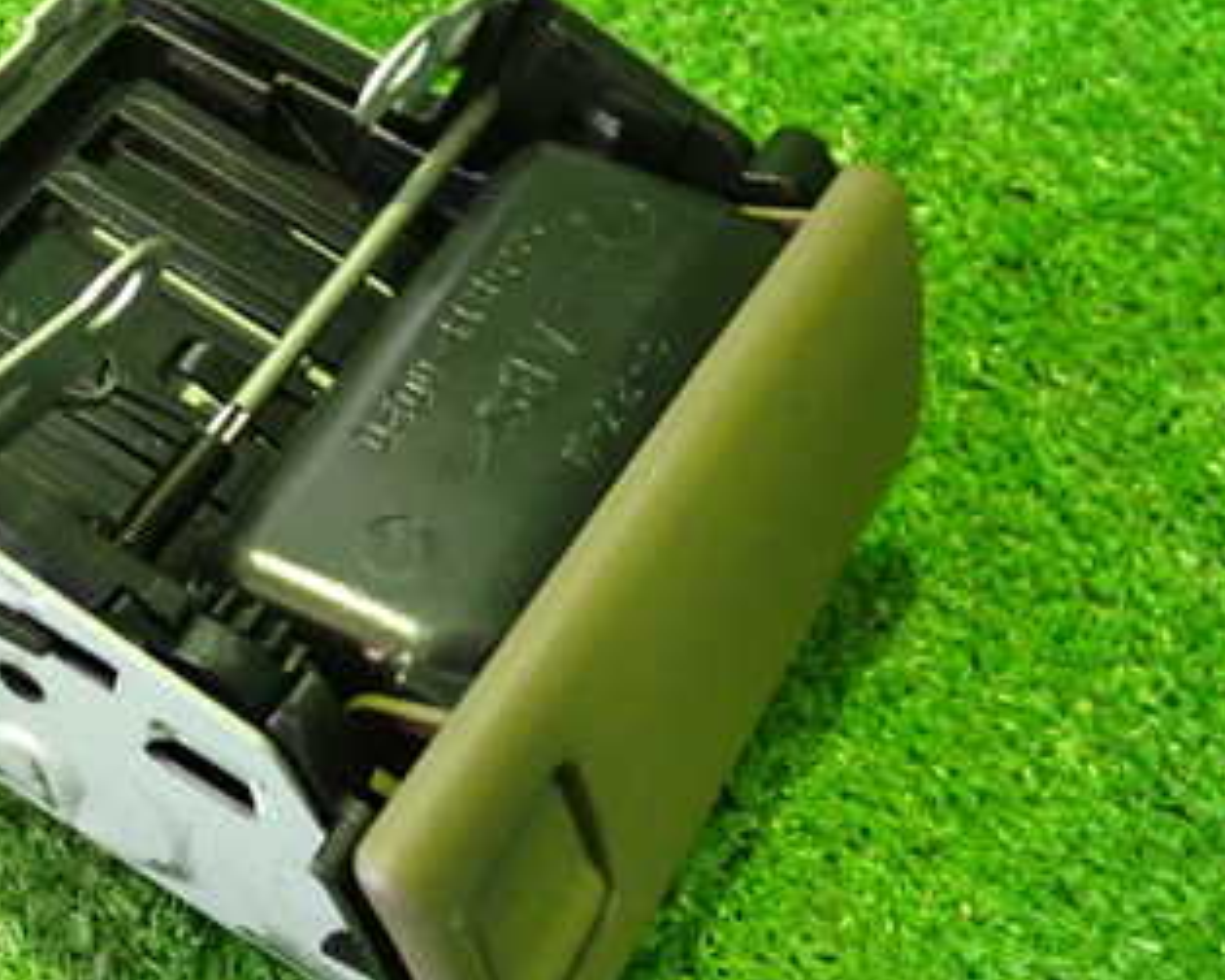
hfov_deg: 33.0
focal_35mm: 56
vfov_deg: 27.1
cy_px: 519
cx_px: 328
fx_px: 2030
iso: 800
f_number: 2.3
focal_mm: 5.4
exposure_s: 1/25
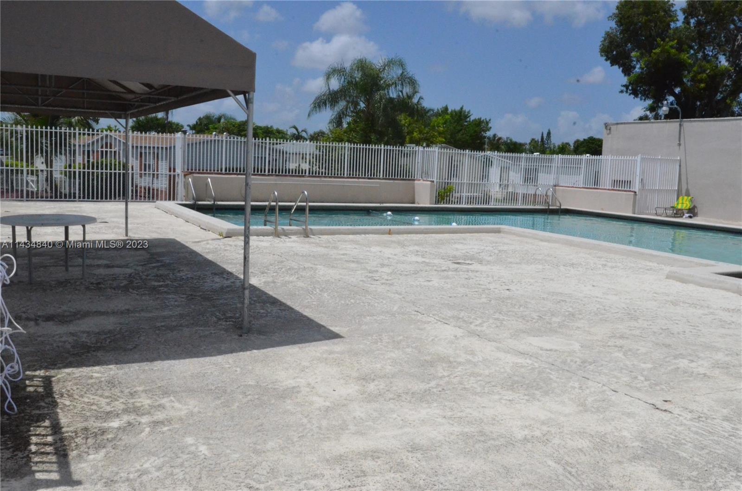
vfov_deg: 36.7
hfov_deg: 53.2
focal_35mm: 36
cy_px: 246
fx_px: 740
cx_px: 371
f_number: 22
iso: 5000
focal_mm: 24
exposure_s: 1/3200
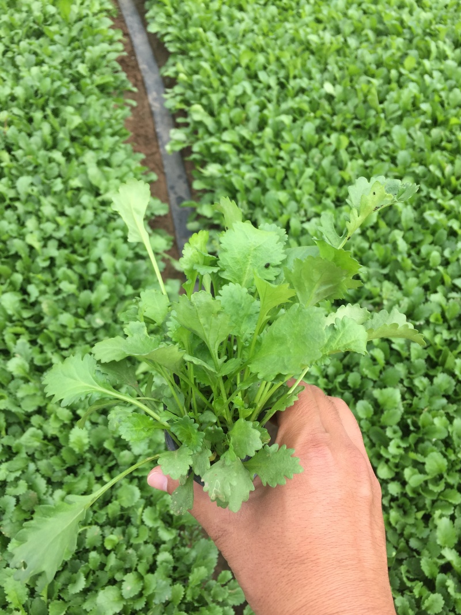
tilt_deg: -55.6
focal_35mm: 29
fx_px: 515
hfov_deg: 48.2
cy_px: 308
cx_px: 230
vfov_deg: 61.7
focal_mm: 4.15
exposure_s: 1/670
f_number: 2.2
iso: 32
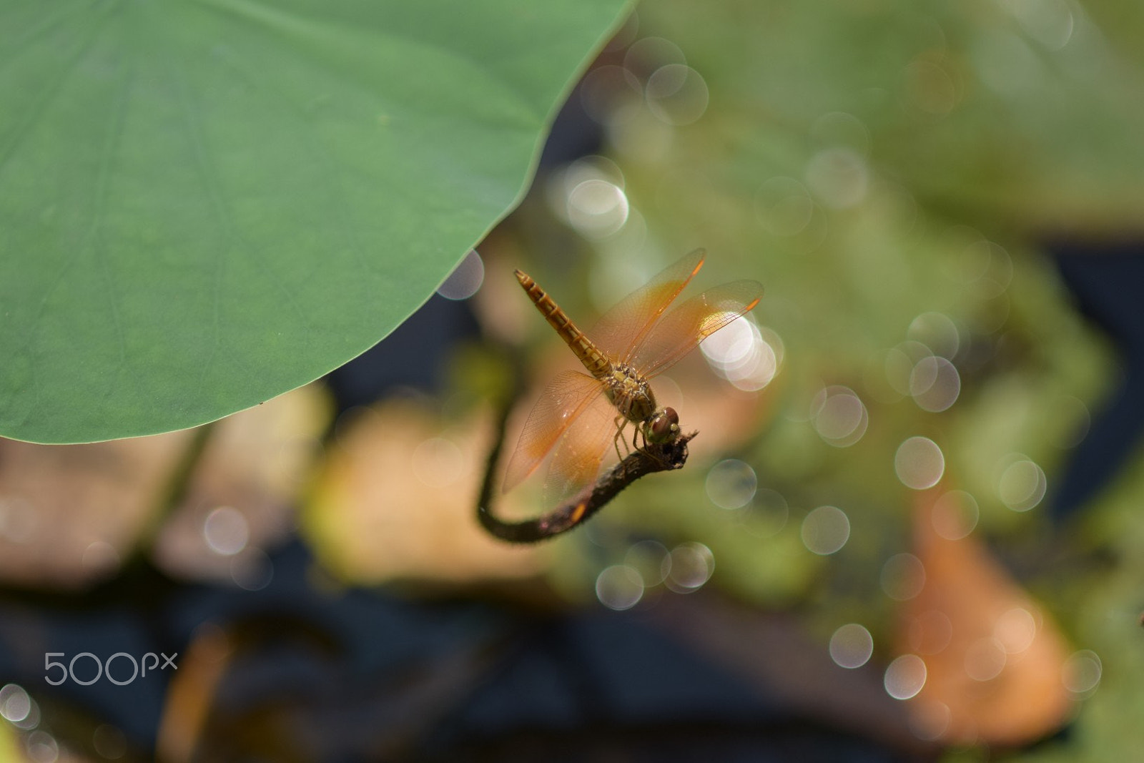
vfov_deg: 10.2
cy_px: 382
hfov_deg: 15.2
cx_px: 572
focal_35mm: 135
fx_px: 4290
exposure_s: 1/1600
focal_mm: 90
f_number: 2.8
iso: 100
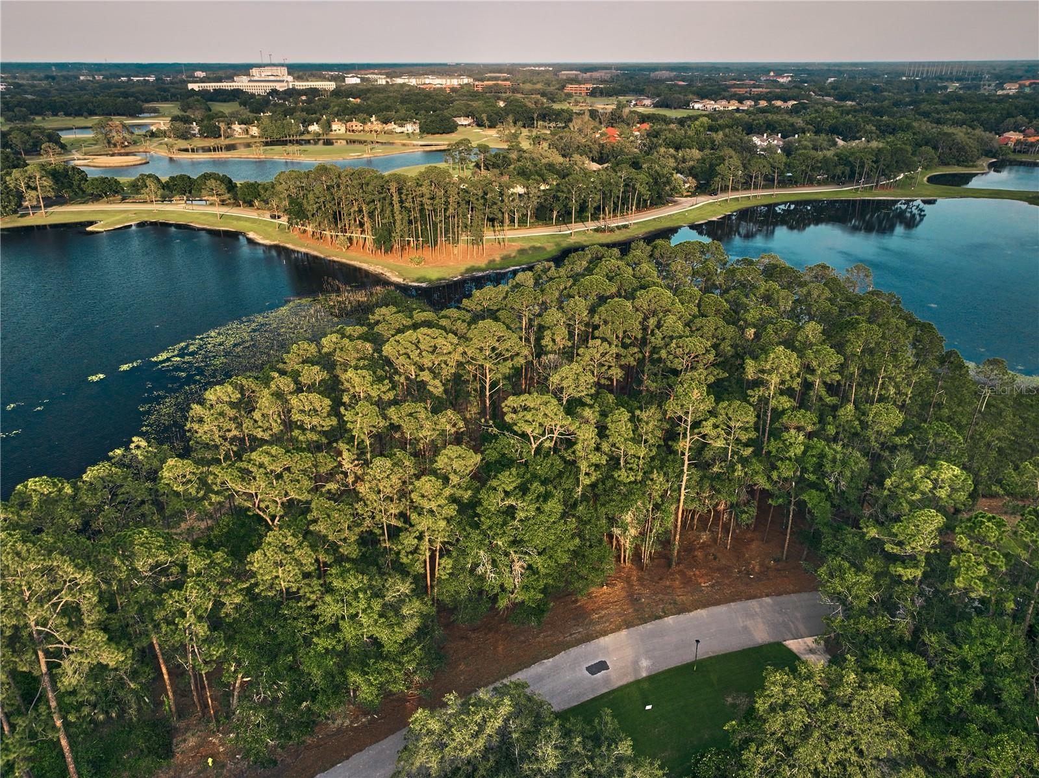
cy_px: 389
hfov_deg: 71.6
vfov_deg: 56.8
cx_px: 520
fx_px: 720
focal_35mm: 24
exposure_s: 1/200
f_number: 2.8
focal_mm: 12.29
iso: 200
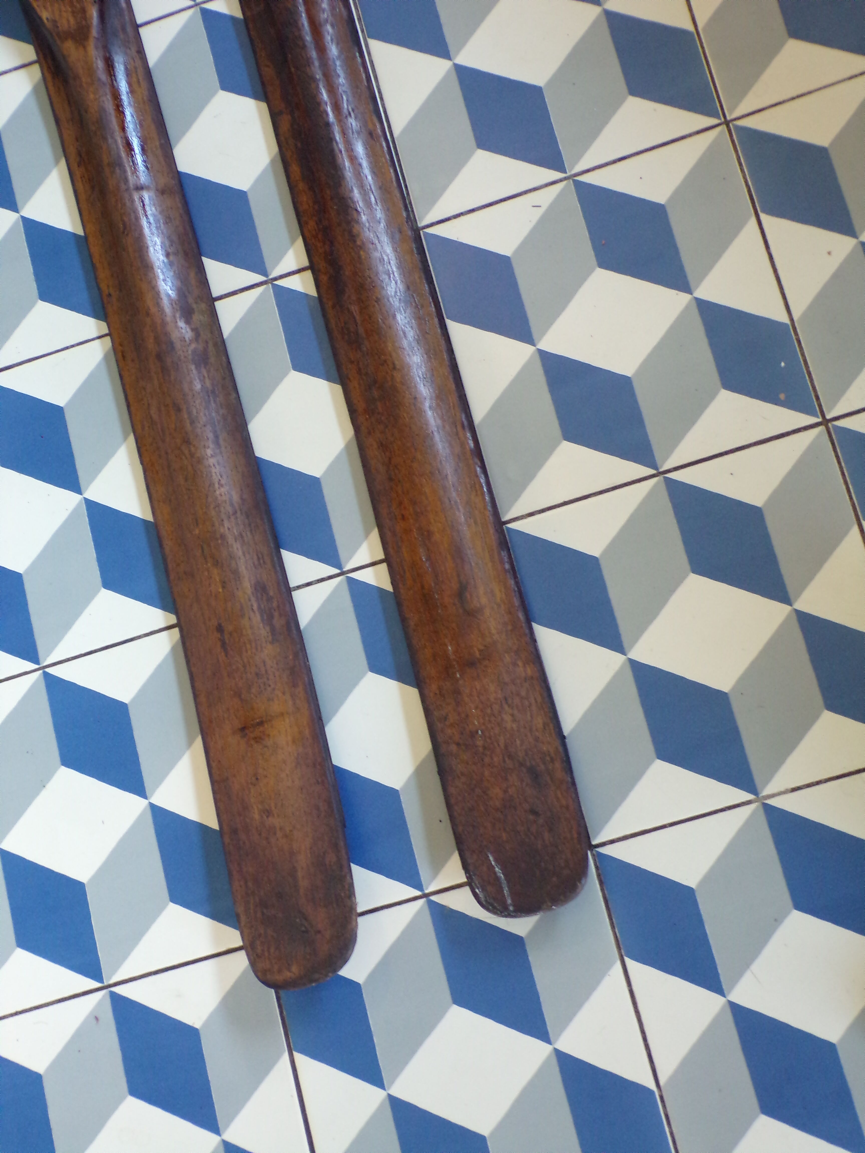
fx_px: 1633
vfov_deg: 38.9
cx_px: 432
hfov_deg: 29.7
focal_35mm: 49
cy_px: 576
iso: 360
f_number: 3.5
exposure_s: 1/17
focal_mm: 8.7
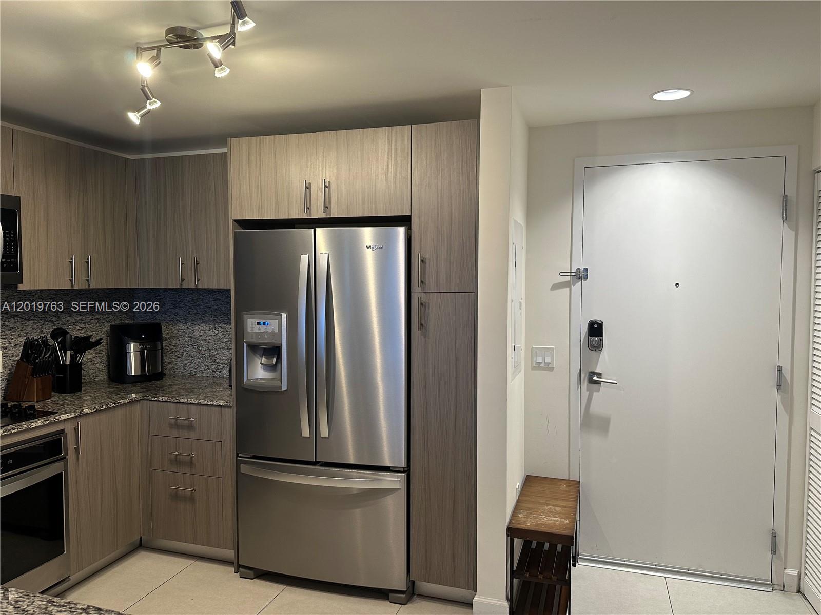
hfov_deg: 71.6
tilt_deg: -1.7
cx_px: 410
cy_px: 308
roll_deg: -0.5
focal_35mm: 24
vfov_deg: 56.8
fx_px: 569
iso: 125
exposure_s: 1/60
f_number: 1.78
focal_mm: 6.86
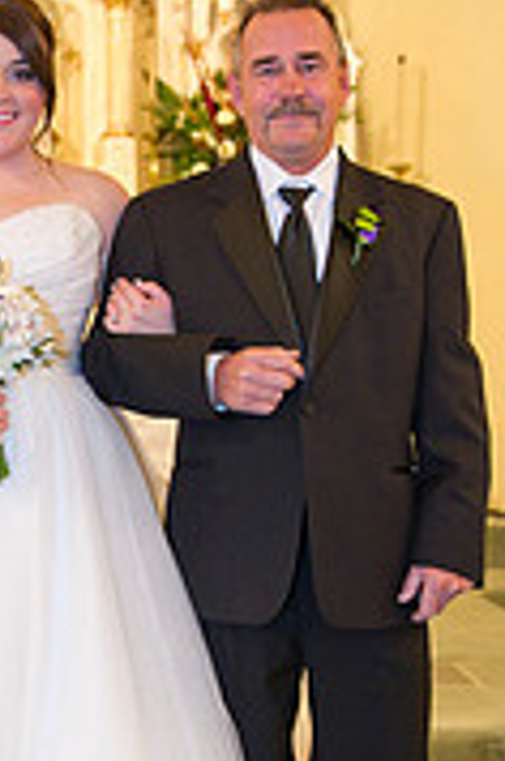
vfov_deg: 25.0
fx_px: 1711
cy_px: 496
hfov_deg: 16.5
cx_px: 19
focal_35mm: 81
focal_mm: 32
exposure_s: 1/60
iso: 1250
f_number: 2.8
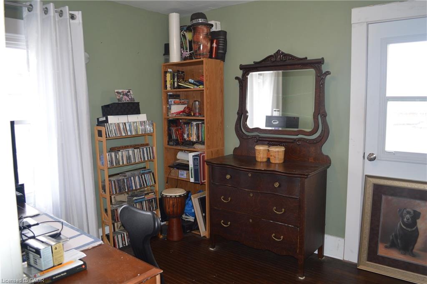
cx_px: 214
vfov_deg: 47.8
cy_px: 142
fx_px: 320
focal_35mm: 27
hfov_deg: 67.4
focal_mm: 18
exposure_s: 1/60
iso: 500
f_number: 3.5
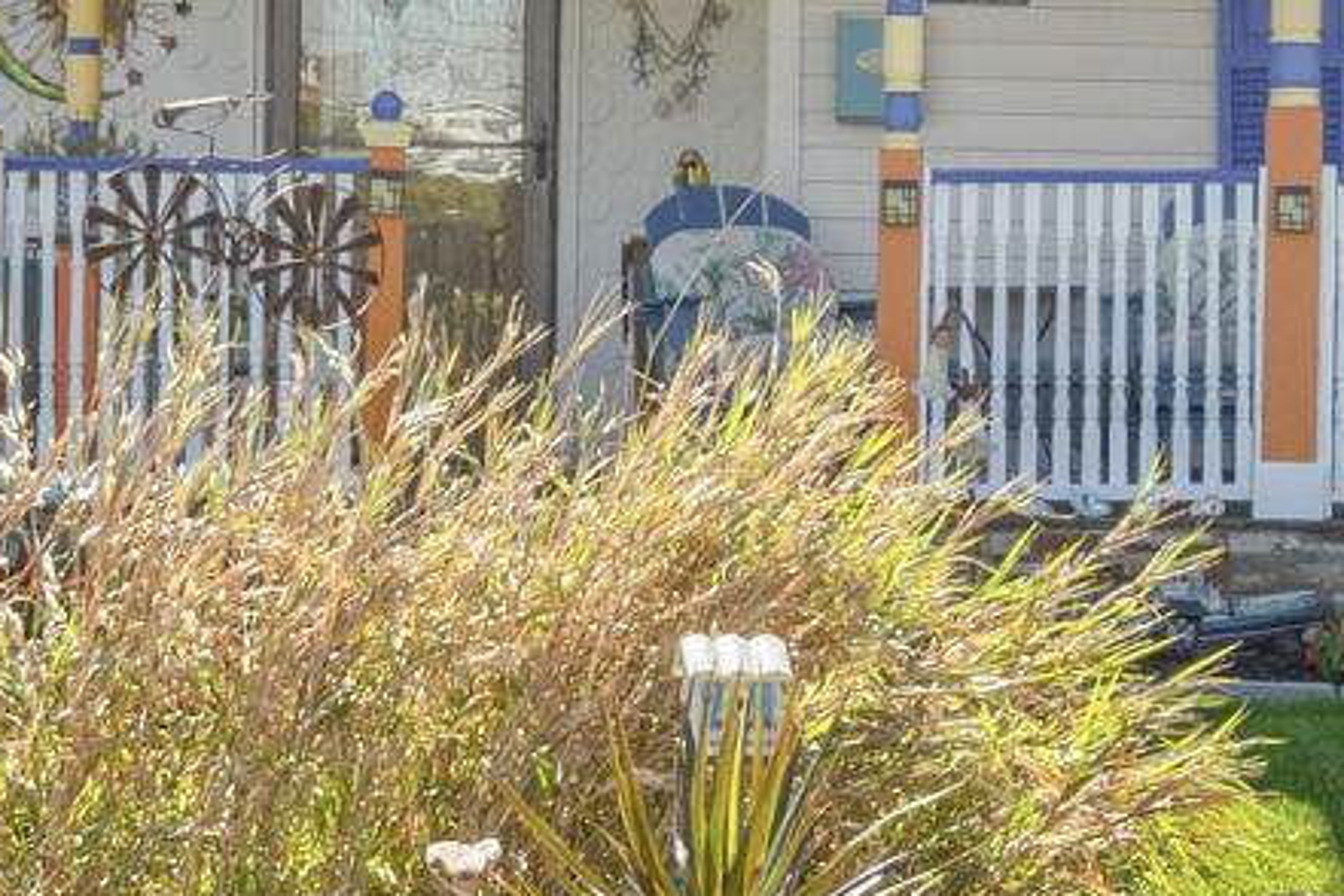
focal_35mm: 173
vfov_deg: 7.9
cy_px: 73
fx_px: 6473
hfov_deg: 11.9
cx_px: 747
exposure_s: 1/320
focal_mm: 17
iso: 250
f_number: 8
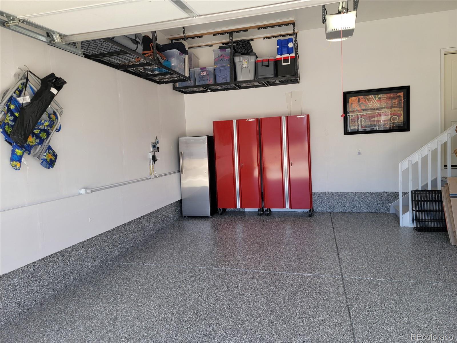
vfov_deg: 56.8
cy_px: 172
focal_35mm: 24
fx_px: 317
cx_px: 228
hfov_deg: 71.6
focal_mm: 6.7
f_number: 1.8
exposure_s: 1/120
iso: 25
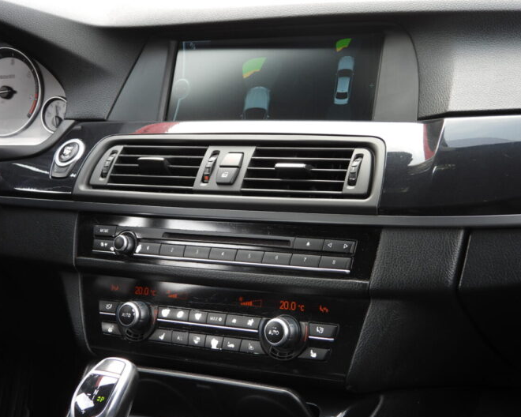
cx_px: 246
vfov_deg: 19.4
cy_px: 210
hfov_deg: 24.1
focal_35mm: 79
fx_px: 1218
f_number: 3.5
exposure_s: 1/60
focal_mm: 13.5
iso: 125
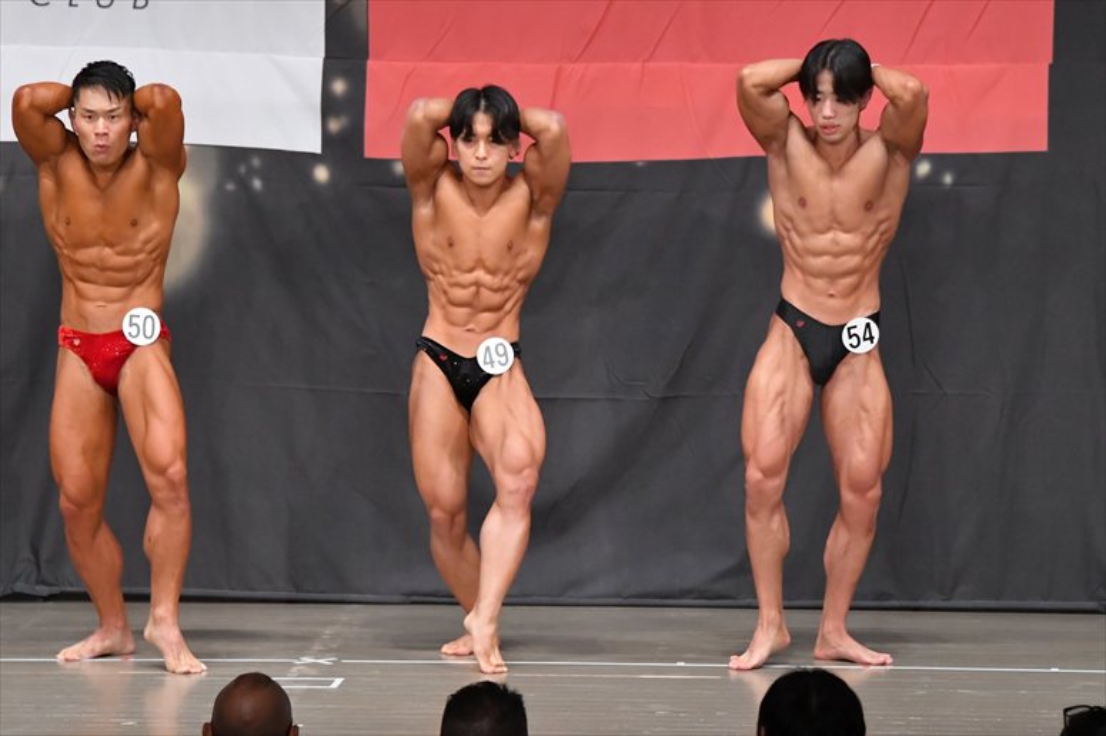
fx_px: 6664
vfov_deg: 6.3
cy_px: 368
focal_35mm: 217
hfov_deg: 9.5
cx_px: 553
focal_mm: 145
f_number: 5.6
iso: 6400
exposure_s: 1/400
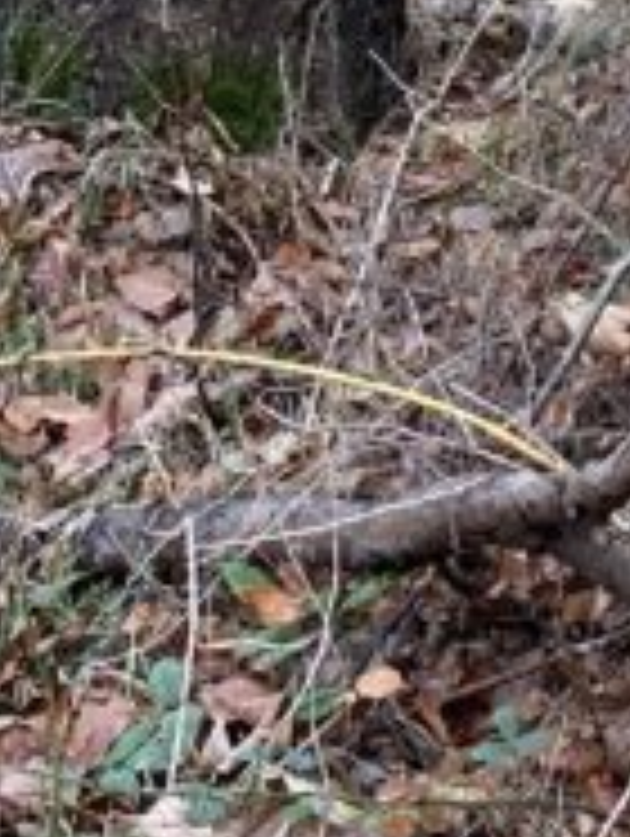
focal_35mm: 143
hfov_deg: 9.7
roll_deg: +1.2
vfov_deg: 12.1
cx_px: 1215
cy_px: -909
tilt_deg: -3.6
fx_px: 3462
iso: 125
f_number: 1.8
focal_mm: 4.25
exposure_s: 1/109
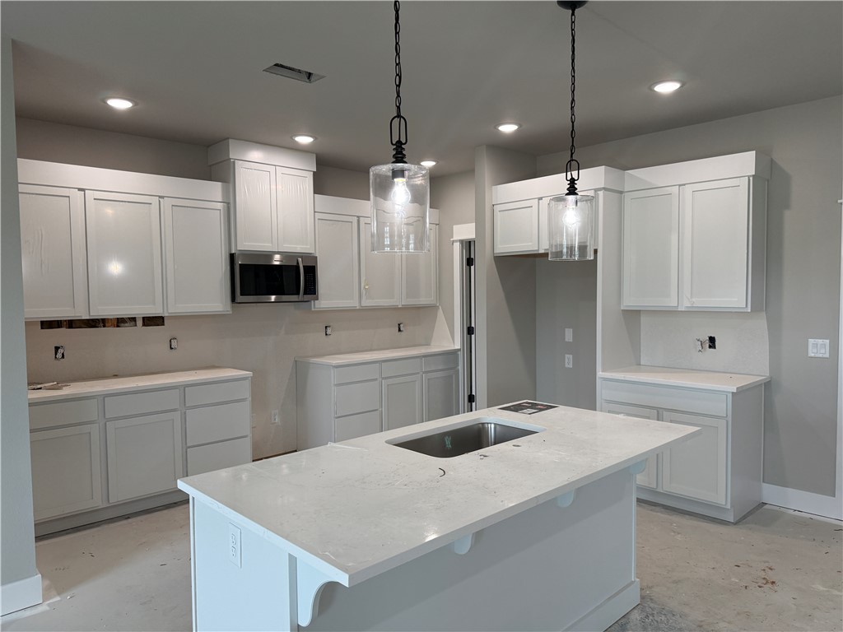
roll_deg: +0.8
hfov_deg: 71.6
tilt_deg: -2.3
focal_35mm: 24
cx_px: 422
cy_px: 316
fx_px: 584
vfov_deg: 56.8
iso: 160
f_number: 1.78
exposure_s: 1/223
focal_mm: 6.76
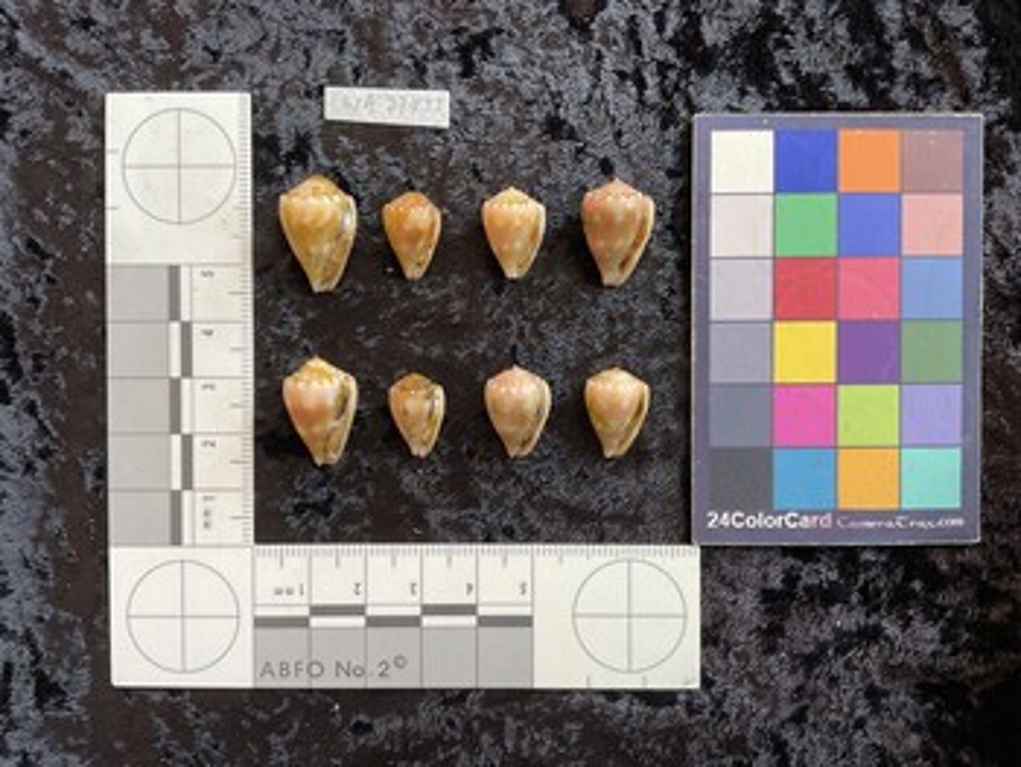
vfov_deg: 48.3
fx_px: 856
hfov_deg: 61.6
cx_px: 510
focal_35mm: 29
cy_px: 384
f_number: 1.8
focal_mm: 3
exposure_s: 1/120
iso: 50
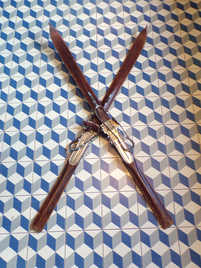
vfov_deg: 56.8
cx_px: 100
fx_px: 248
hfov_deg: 44.2
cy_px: 134
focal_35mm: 32
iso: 381
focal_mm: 5.8
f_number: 3.2
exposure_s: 1/17
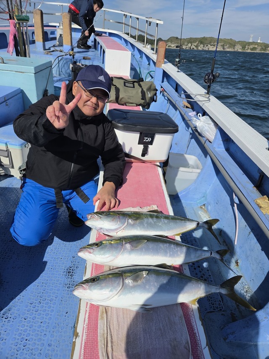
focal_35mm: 23
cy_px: 180
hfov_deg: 58.9
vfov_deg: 73.9
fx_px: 238
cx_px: 134
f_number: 1.8
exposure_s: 1/7887
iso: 64
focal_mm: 5.4
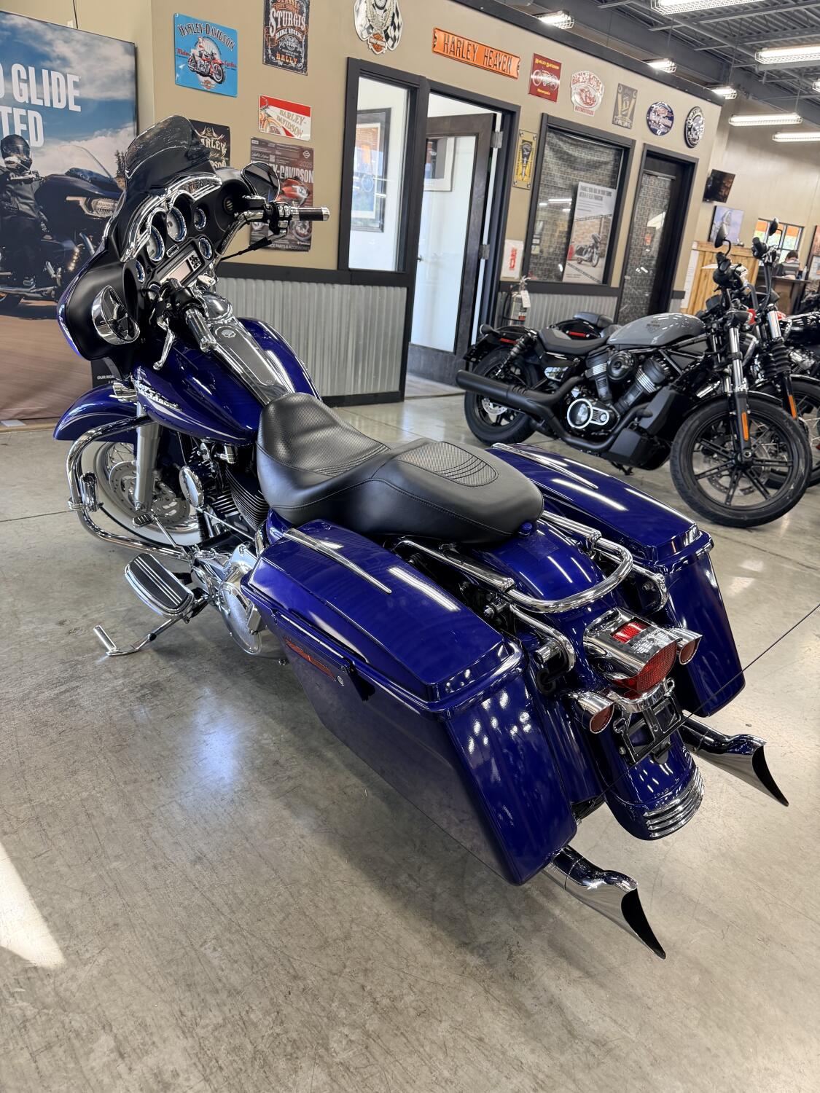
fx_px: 758
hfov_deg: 56.8
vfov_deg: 71.6
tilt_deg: -19.9
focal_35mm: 24
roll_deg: -6.7
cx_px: 410
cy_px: 546
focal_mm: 6.76
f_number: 1.78
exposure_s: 1/60
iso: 160
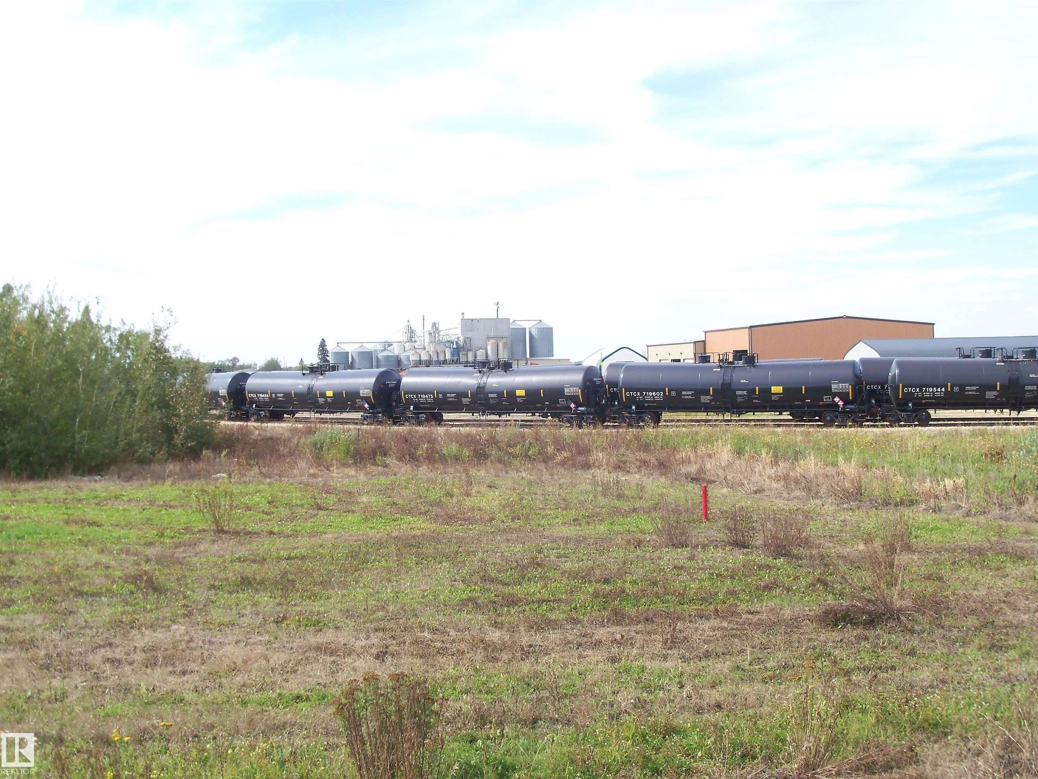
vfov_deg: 36.0
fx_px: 1199
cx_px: 519
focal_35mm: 40
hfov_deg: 46.8
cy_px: 390
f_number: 3.1
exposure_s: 1/500
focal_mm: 7.2
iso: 64
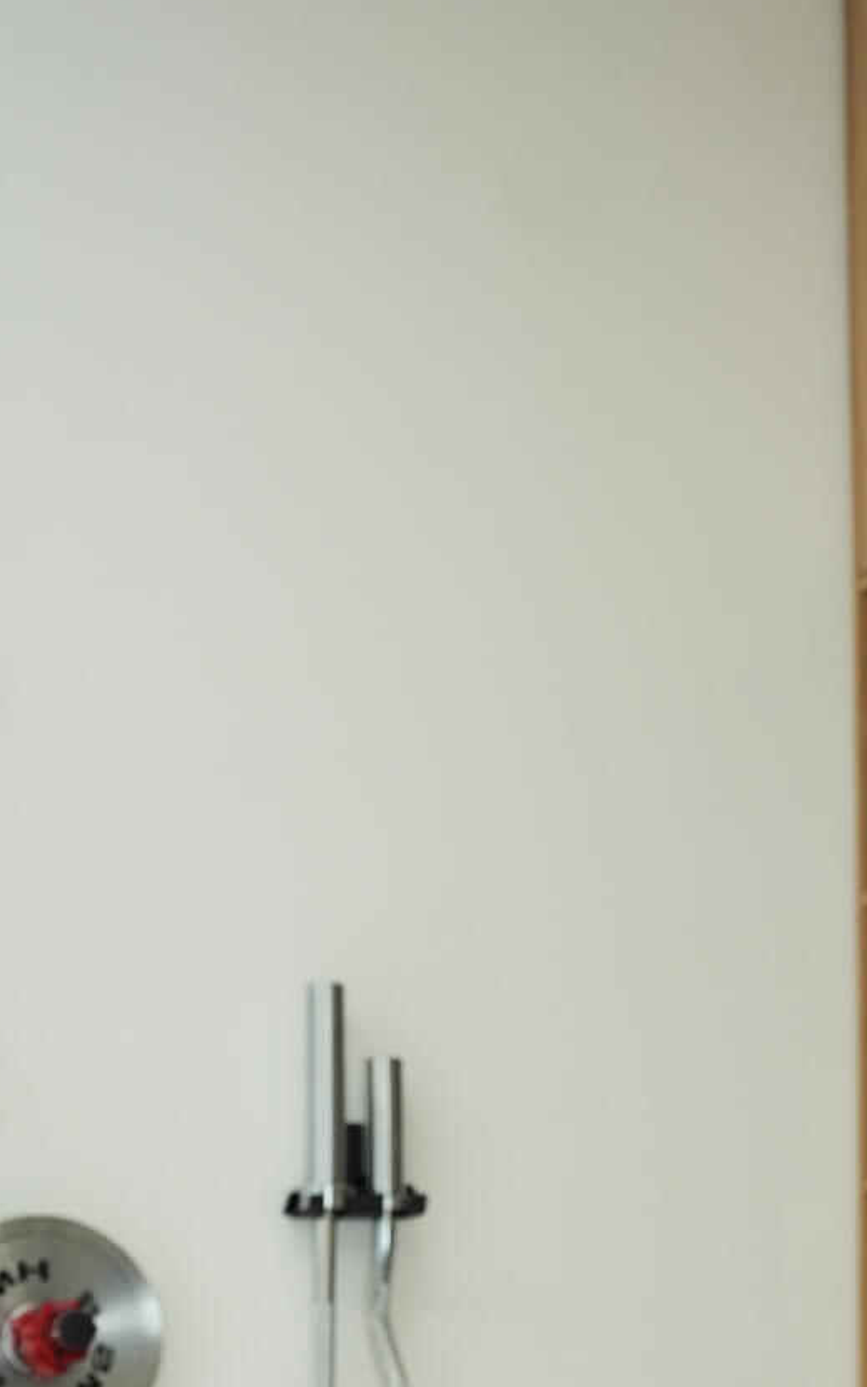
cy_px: 1684
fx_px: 6675
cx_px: 1159
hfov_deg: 7.3
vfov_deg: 11.6
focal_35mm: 177
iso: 1250
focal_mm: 56.2
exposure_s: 1/1250
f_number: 3.2
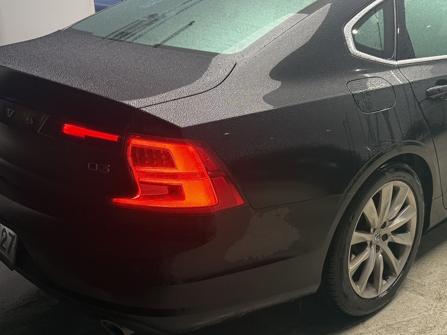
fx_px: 529
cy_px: 161
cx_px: 310
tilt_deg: -18.0
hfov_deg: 44.9
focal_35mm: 41
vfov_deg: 35.1
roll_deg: +1.3
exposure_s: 1/100
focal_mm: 6.76
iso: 200
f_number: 1.78
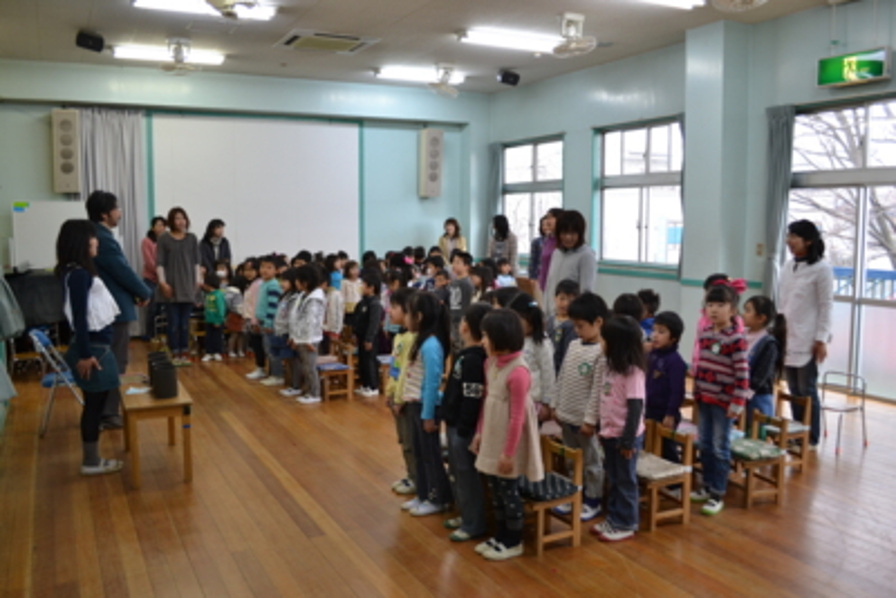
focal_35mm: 30
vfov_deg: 43.6
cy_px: 299
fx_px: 747
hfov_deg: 61.9
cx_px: 448
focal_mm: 20
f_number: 3.8
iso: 400
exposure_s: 1/50
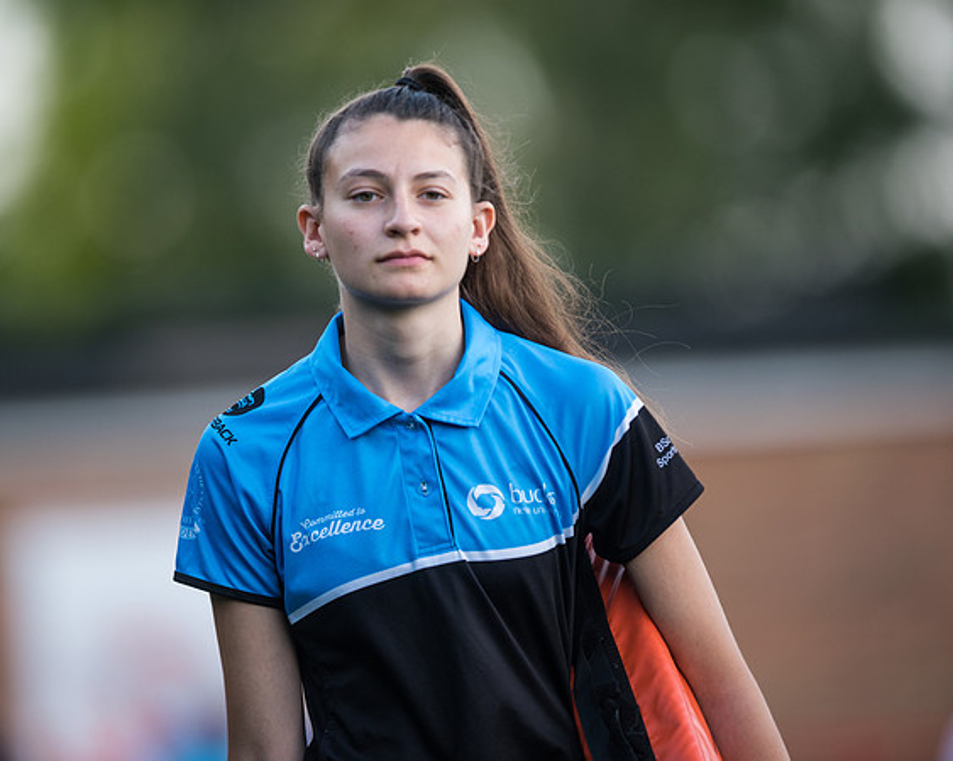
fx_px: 12703
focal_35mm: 451
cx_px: 443
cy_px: 380
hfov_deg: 4.3
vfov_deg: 3.4
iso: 400
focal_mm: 400
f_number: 2.8
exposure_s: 1/800
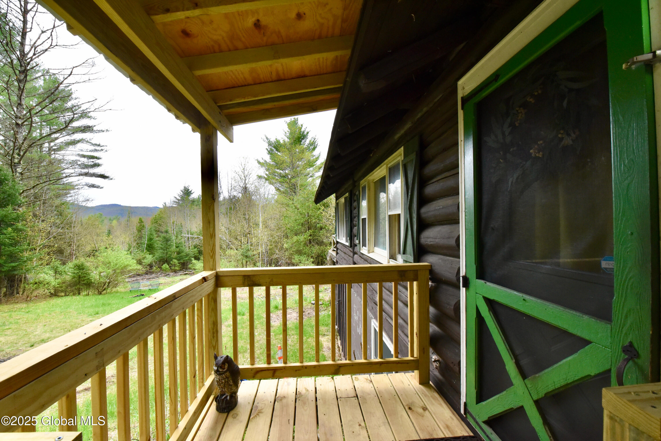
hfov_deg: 104.2
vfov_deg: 81.3
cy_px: 220
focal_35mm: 14
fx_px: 257
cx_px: 330
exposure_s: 1/640
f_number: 13
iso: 4000
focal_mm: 14
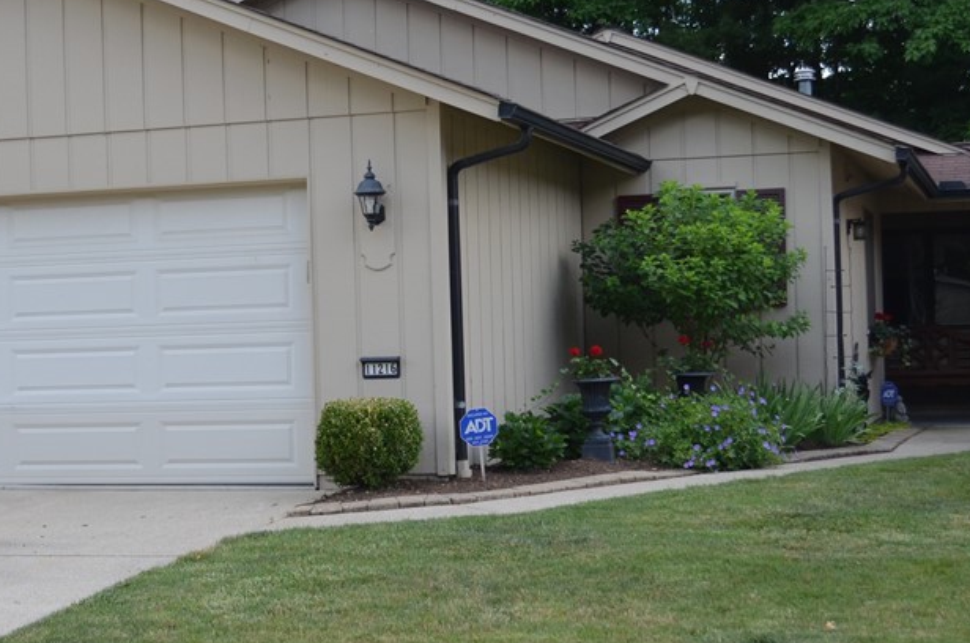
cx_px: 383
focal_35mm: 69
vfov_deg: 19.6
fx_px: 1855
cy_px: 359
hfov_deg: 29.2
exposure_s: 1/1000
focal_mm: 26
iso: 500
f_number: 4.2
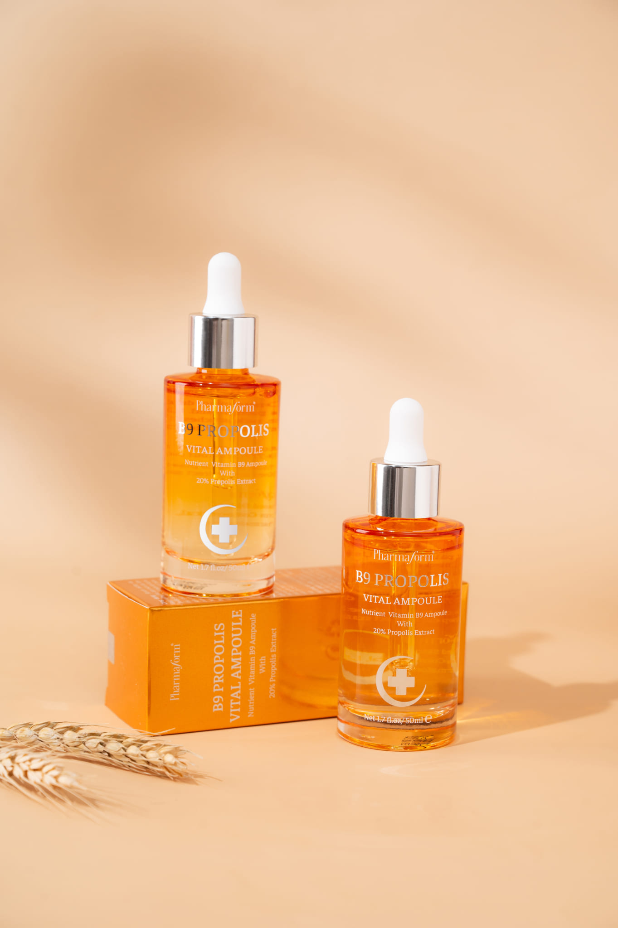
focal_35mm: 70
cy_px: 464
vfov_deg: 28.9
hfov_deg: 19.4
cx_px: 309
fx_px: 1804
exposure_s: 1/160
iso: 200
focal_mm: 70
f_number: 7.1
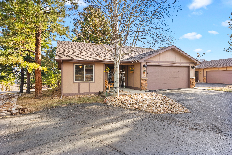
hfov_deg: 81.2
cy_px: 78
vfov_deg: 59.6
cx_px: 116
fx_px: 135
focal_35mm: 21
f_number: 9
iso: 400
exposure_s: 1/40
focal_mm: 21
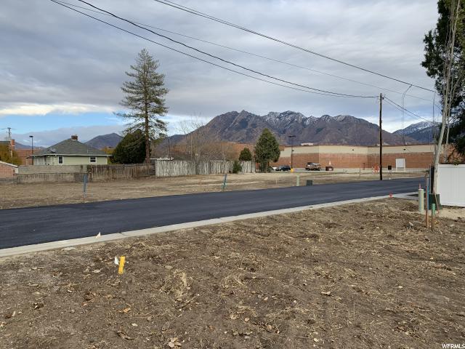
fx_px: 349
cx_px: 232
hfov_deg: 67.3
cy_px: 174
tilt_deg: -1.2
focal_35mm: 26
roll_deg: +0.3
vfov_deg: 53.1
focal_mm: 4.25
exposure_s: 1/546
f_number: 1.8
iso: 25
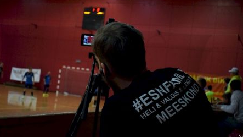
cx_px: 122
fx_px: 319
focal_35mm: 50
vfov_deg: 24.2
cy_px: 65
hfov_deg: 41.7
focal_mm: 31
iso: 6400
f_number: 4.2
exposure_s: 1/500
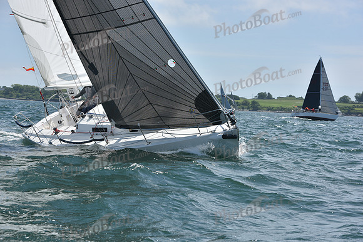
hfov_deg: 20.8
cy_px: 121
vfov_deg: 14.0
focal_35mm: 98
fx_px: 988
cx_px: 182
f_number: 7.1
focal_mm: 98
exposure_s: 1/1250
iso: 250
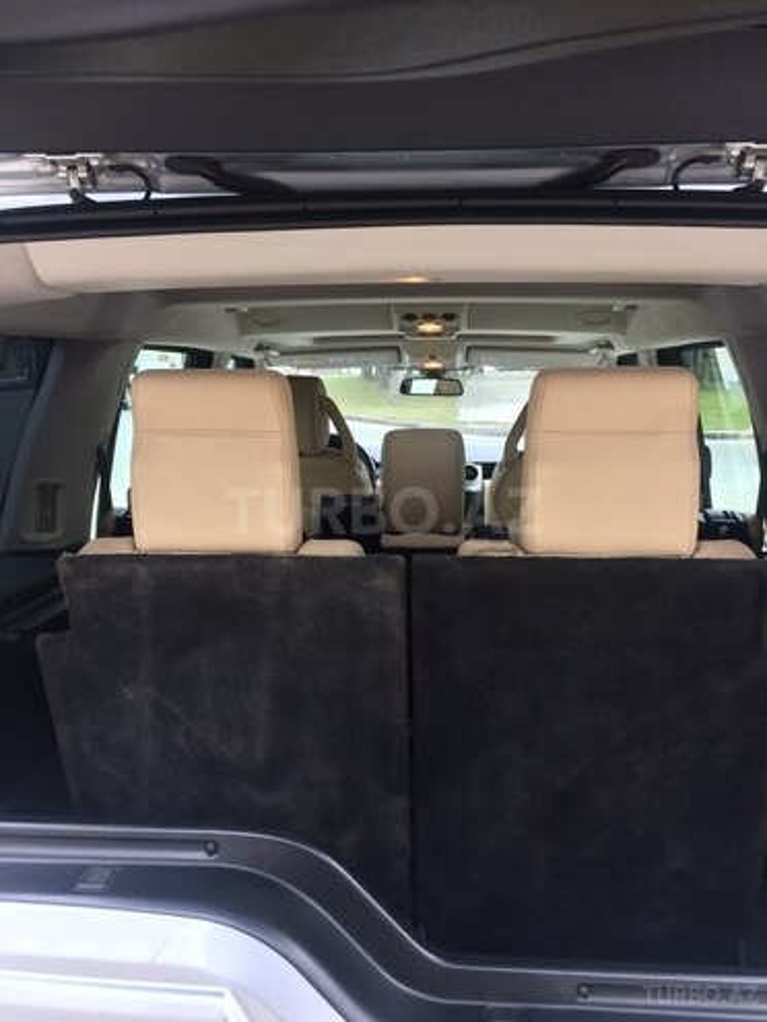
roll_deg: +4.1
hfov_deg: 48.2
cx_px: 384
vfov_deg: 61.7
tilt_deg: -9.4
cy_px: 511
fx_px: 857
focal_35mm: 29
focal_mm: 4.15
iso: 40
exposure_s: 1/50
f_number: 2.2
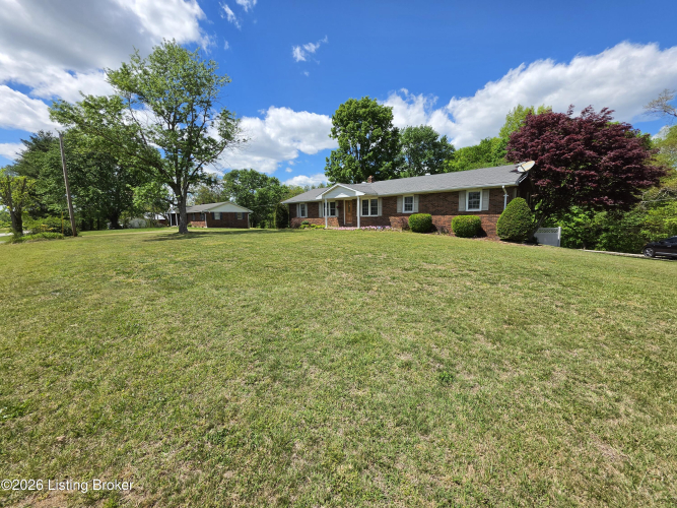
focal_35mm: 13
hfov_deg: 106.2
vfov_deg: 89.9
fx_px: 254
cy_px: 254
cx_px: 338
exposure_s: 1/1834
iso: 32
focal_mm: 2.2
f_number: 1.9
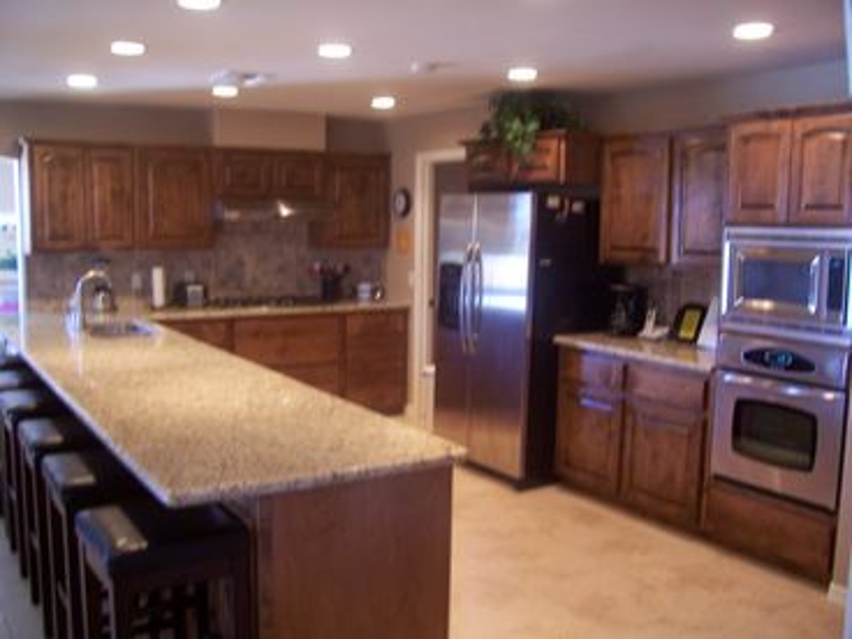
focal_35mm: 34
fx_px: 837
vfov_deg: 41.8
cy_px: 320
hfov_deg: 54.0
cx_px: 426
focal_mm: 5.6
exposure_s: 1/10
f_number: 2.7
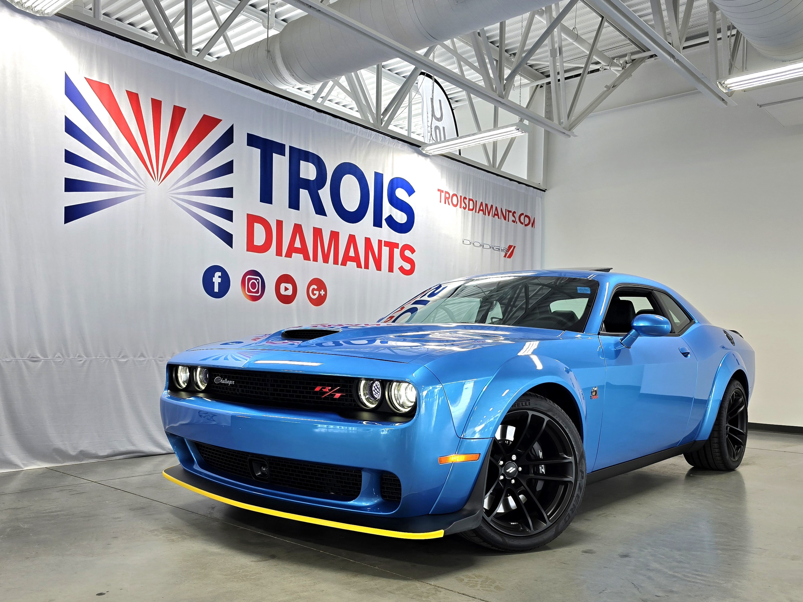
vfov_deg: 58.9
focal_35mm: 23
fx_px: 534
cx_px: 402
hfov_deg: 73.9
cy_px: 301
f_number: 1.7
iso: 40
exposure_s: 1/120
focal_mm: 6.3
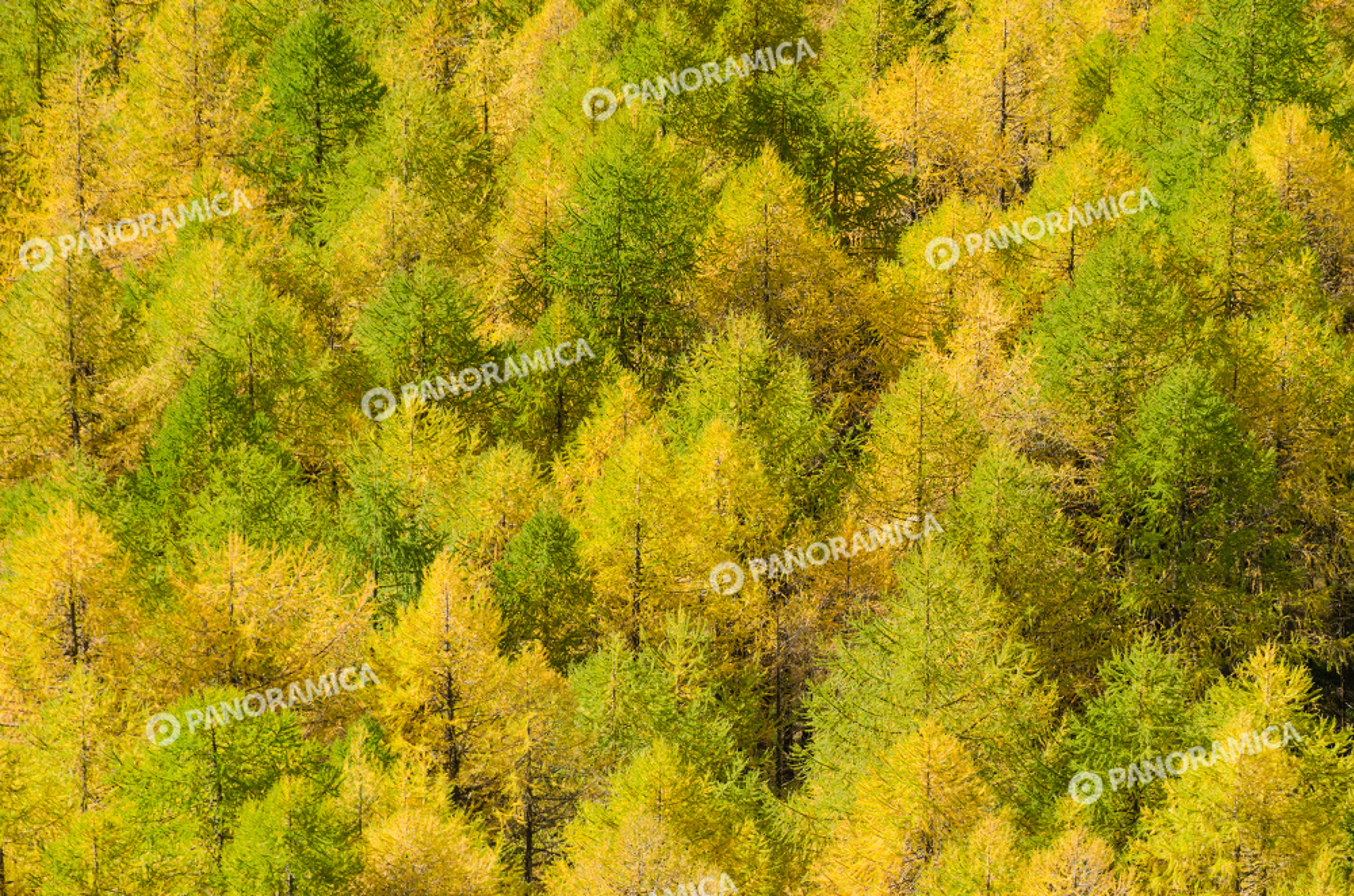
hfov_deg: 7.9
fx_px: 9851
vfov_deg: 5.2
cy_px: 448
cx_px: 677
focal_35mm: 262
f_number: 8
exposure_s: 1/500
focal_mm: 175
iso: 400
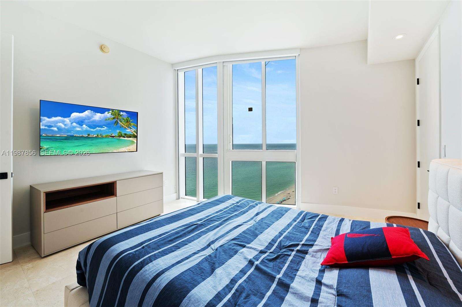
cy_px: 154
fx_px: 179
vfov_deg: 81.1
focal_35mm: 14
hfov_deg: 104.3
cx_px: 231
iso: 200
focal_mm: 14
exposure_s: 1/30
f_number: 8
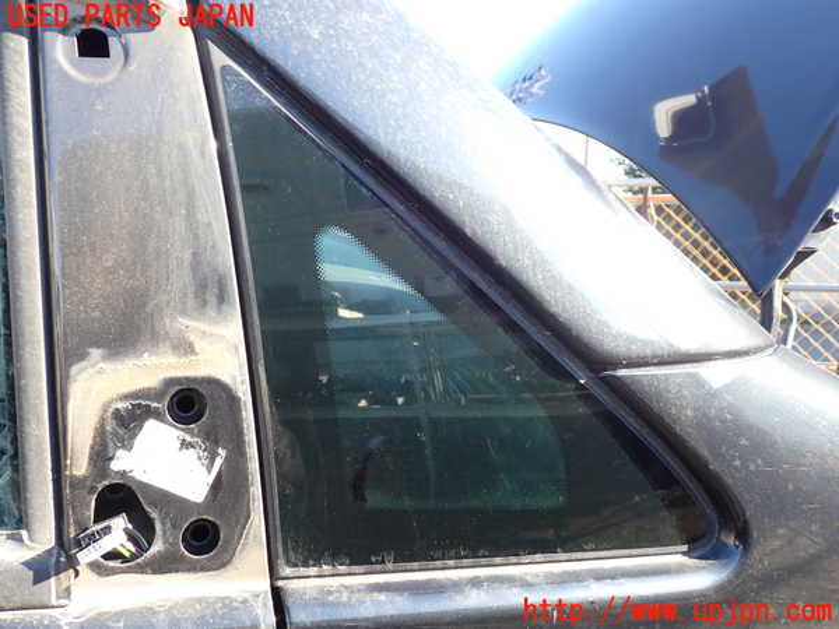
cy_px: 314
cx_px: 420
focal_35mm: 30
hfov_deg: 60.0
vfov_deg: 46.8
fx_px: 727
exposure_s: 1/100
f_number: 3.2
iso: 100
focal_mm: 5.4
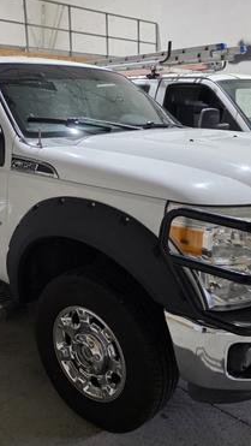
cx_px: 82
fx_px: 402
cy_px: 222
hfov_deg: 34.3
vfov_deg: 58.0
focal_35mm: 34
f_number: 1.7
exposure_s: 1/120
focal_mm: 6.3
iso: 500
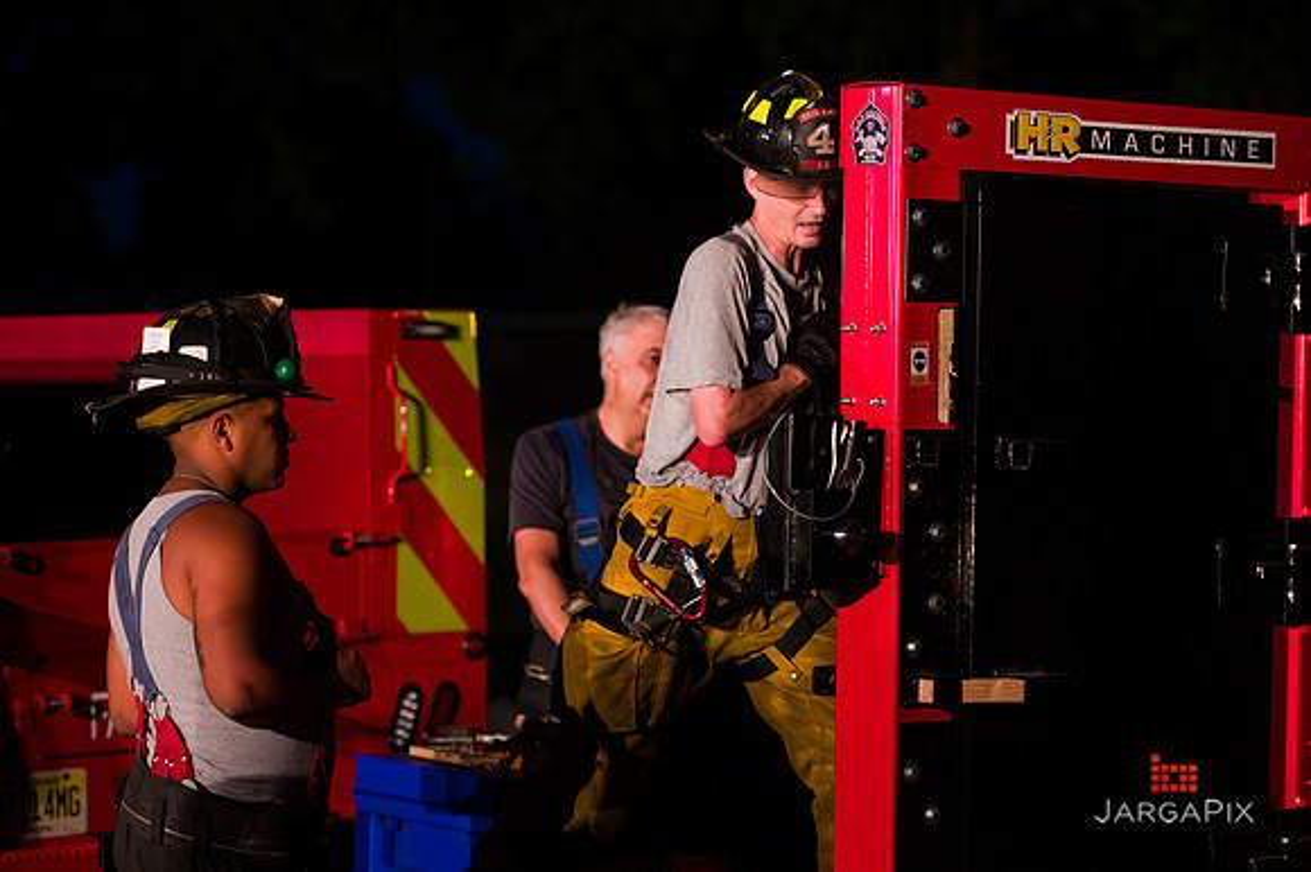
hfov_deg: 17.1
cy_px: 436
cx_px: 656
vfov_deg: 11.4
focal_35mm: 120
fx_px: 4367
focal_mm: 120
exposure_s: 1/125
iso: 3200
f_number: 3.2
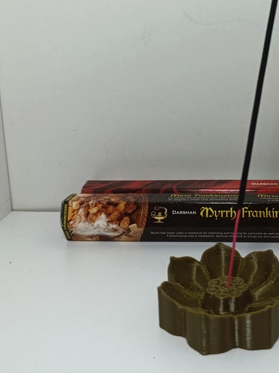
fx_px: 430
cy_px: 131
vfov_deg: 46.2
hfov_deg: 34.4
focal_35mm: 40
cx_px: 237
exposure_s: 1/100
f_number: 1.6
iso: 100
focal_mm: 6.14
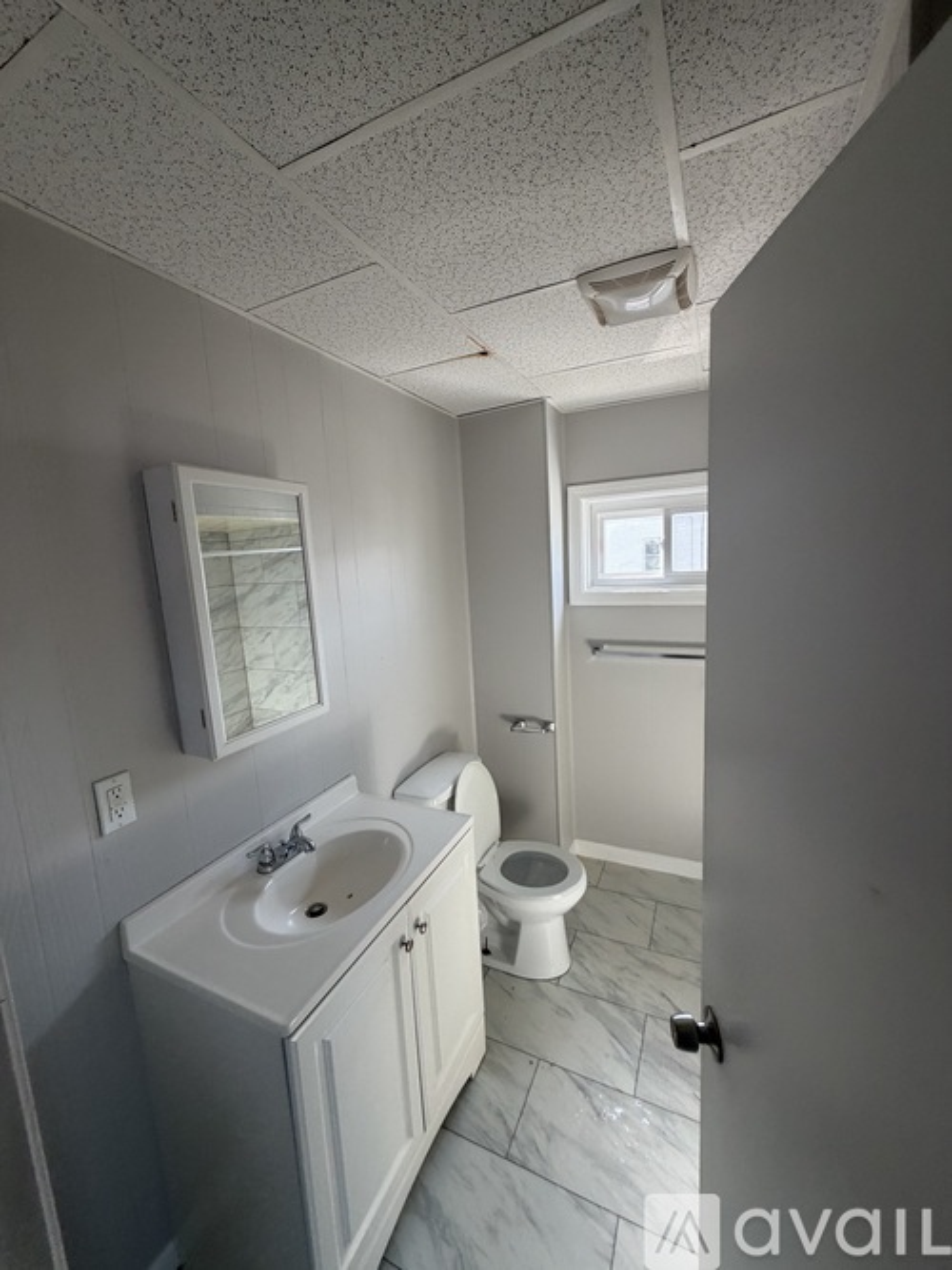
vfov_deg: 102.1
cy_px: 635
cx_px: 476
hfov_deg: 85.7
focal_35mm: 14
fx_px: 514
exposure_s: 1/121
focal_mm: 2.22
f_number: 2.2
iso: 125
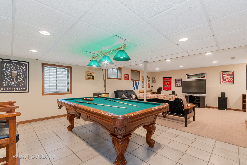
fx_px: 103
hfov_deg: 100.4
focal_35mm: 15
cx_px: 124
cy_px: 82
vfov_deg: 77.3
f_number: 9
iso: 200
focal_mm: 10
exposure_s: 1/2.5
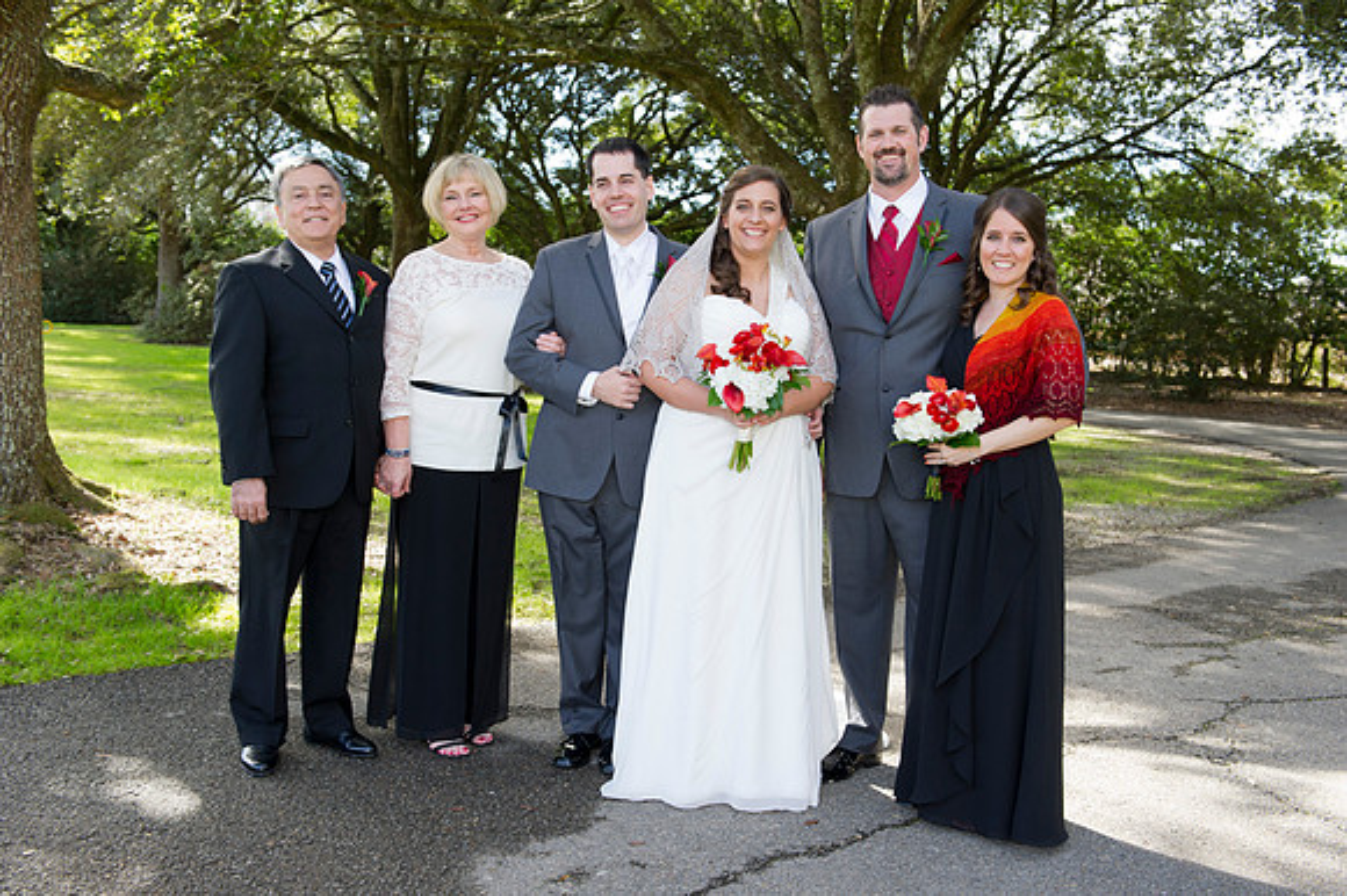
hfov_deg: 50.7
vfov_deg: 35.0
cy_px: 448
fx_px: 1421
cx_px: 674
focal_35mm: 38
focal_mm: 38
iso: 320
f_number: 5.6
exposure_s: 1/125
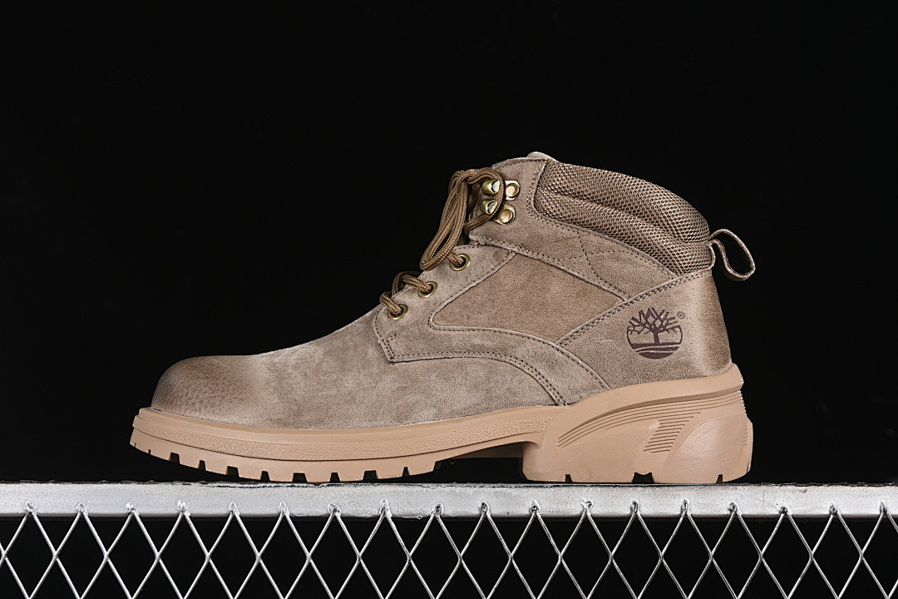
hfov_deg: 27.0
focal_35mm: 75
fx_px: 1871
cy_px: 300
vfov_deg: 18.2
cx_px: 449
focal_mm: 50
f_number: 7.1
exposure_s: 1/60
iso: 160
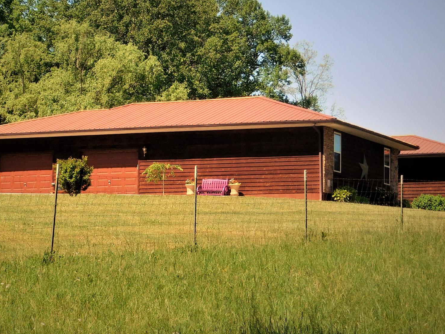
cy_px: 131
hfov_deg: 16.5
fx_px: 1530
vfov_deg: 12.4
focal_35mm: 119
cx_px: 158
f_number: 4
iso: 125
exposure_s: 1/800
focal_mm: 10.4
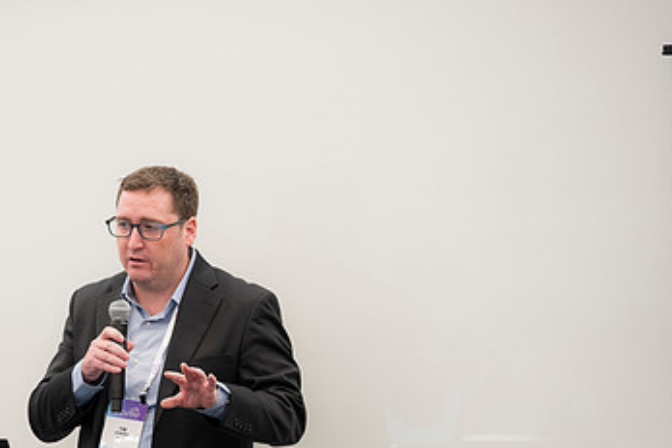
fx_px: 4200
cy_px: 364
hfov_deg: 9.1
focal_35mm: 225
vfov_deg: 6.1
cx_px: 178
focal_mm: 135
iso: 800
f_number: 2.8
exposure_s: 1/125
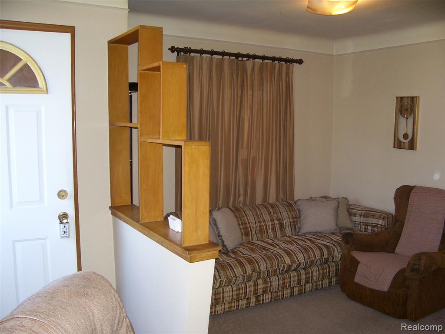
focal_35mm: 34
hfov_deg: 54.0
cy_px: 167
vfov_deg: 41.8
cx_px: 222
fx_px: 437
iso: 125
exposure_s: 1/60
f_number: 2.7
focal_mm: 5.6
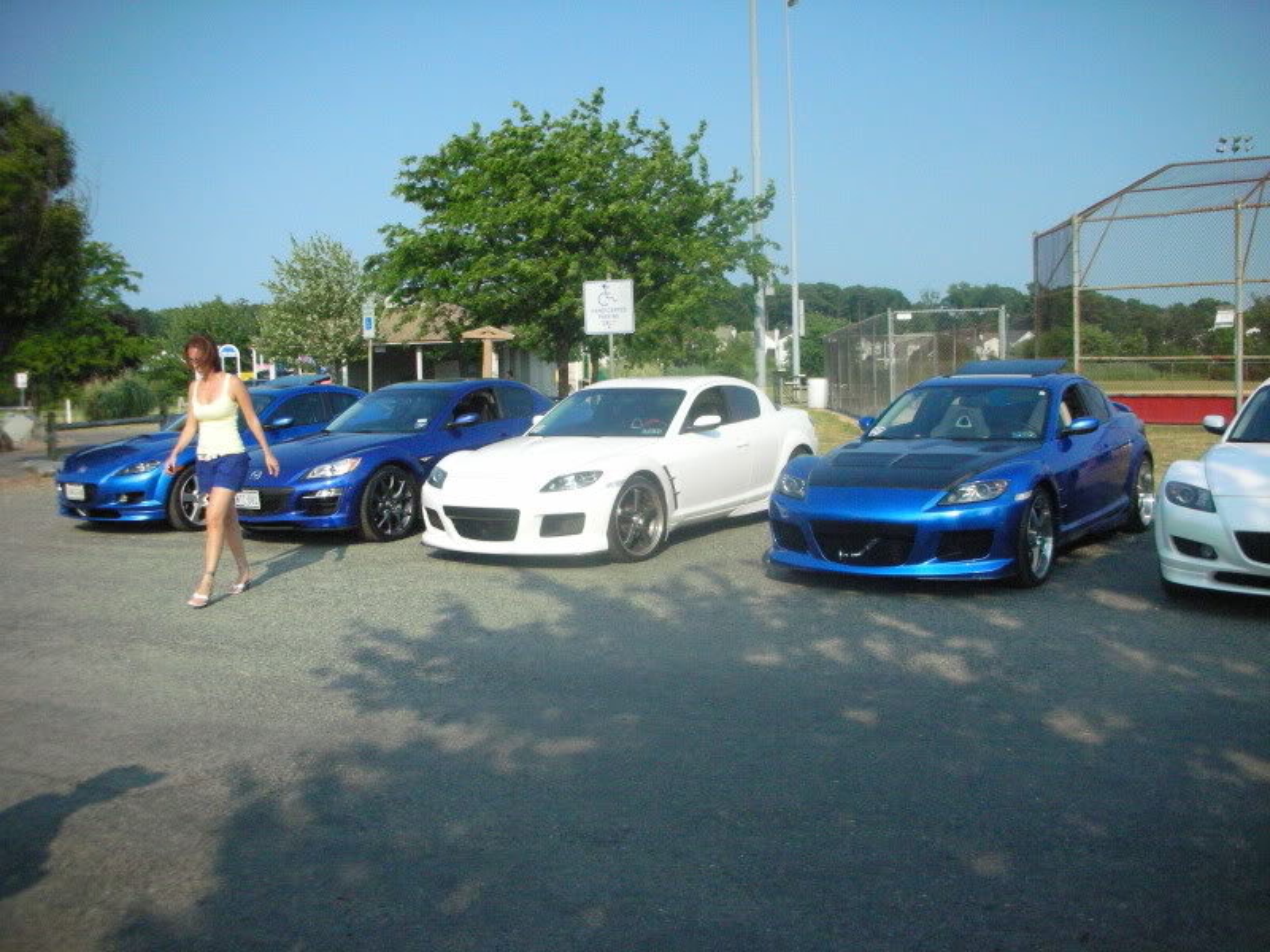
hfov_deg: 52.6
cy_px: 476
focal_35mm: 35
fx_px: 1284
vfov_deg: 40.7
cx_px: 635
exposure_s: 1/500
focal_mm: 5.8
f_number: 8.5
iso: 400
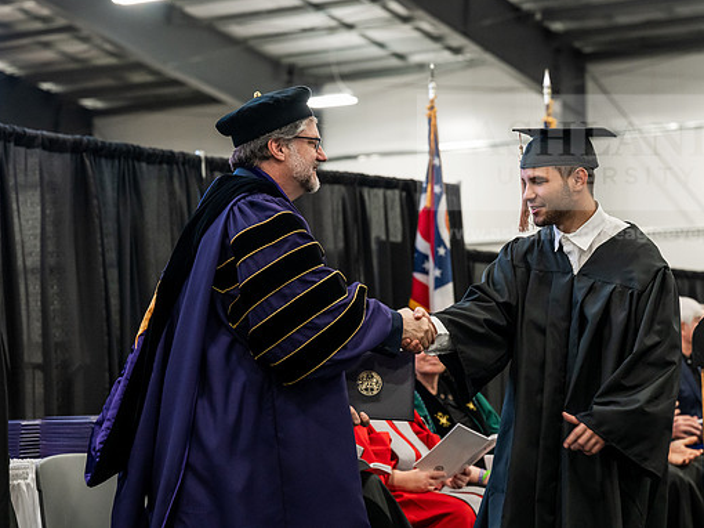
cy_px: 262
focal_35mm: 93
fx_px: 1890
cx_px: 375
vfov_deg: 15.9
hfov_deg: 21.1
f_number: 4.5
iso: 4000
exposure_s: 1/200
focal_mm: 85
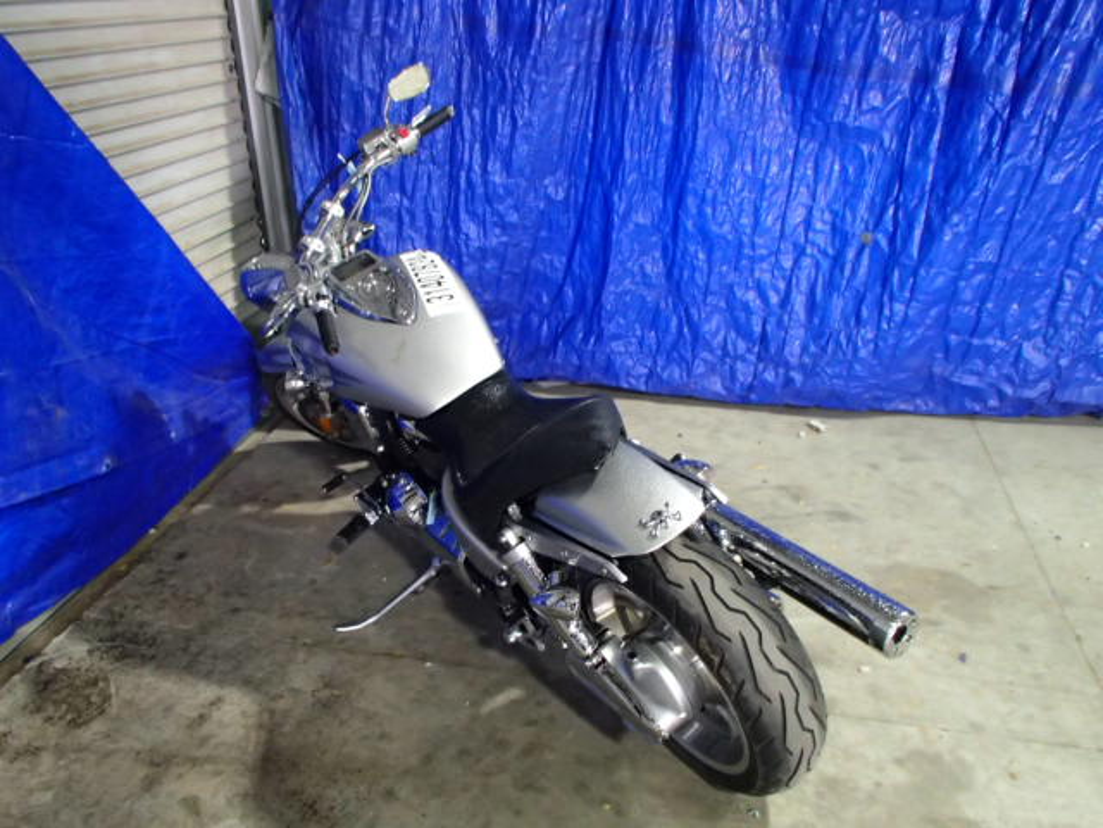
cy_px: 414
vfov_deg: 49.7
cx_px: 552
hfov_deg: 63.4
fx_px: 892
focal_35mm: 28
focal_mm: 5
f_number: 3.9
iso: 800
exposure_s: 1/15
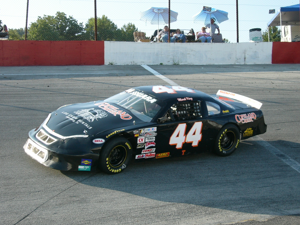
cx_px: 156
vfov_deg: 23.3
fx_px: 546
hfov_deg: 30.7
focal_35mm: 63
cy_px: 118
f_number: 3.7
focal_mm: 10
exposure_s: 1/250
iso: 50
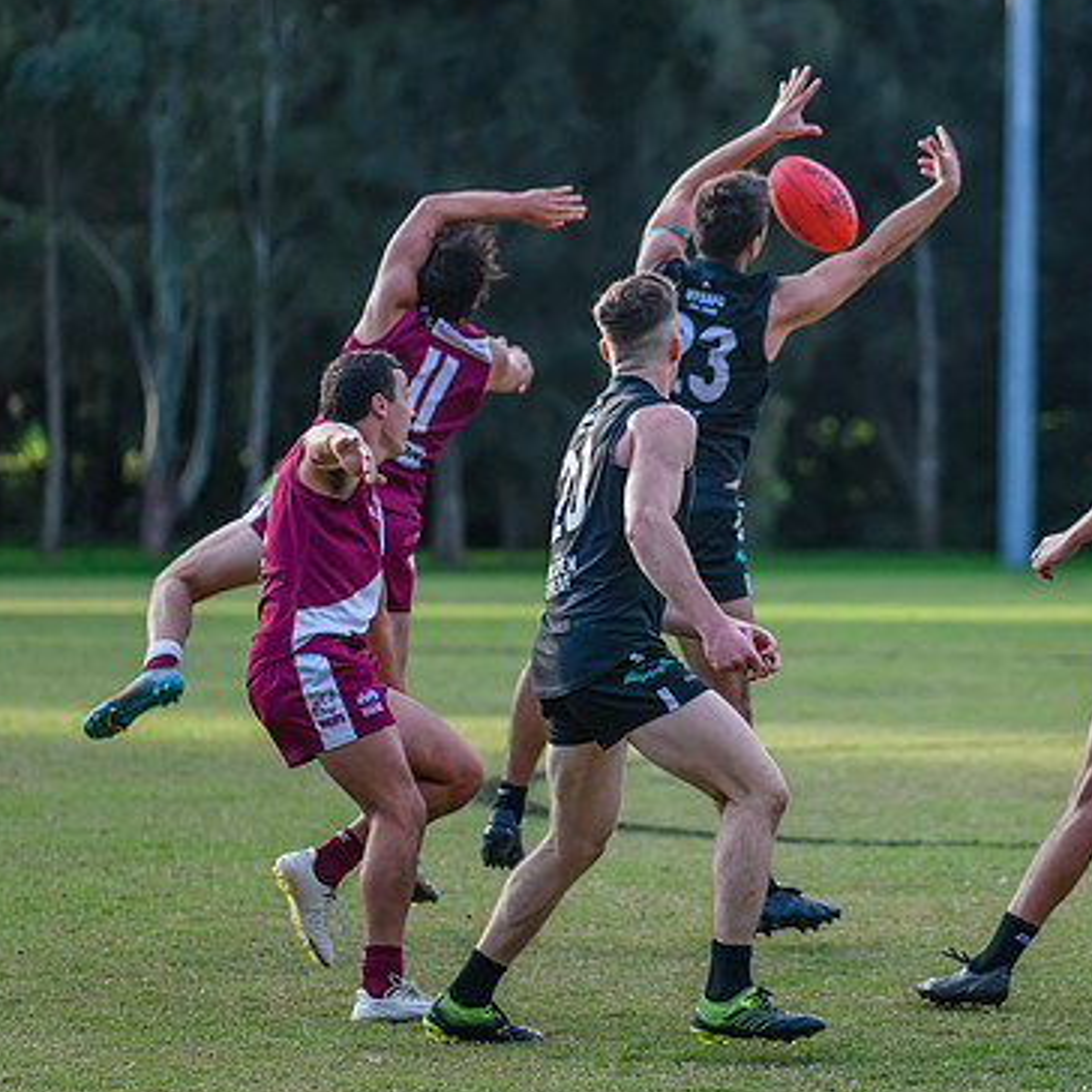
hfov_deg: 9.3
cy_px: 562
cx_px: 798
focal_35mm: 188
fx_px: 6710
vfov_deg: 9.3
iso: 1250
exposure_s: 1/2500
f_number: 2.8
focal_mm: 120
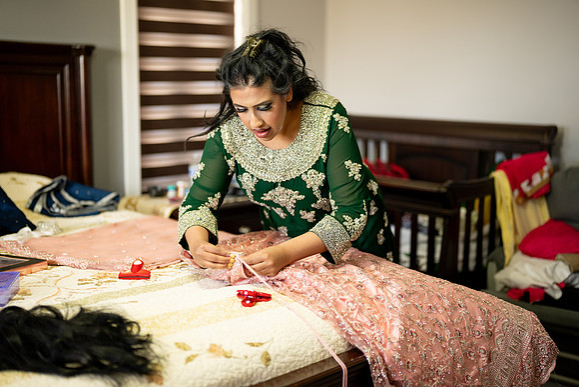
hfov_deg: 39.6
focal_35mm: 50
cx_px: 290
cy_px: 194
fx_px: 804
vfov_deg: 27.0
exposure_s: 1/160
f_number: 1.4
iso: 320
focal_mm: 50
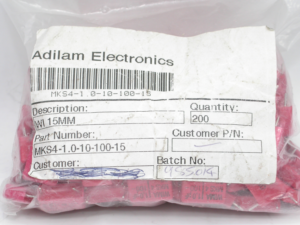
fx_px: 1335
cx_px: 150
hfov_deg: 12.8
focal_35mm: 154
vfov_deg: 9.6
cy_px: 112
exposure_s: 1/29
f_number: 5.8
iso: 100
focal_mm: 32
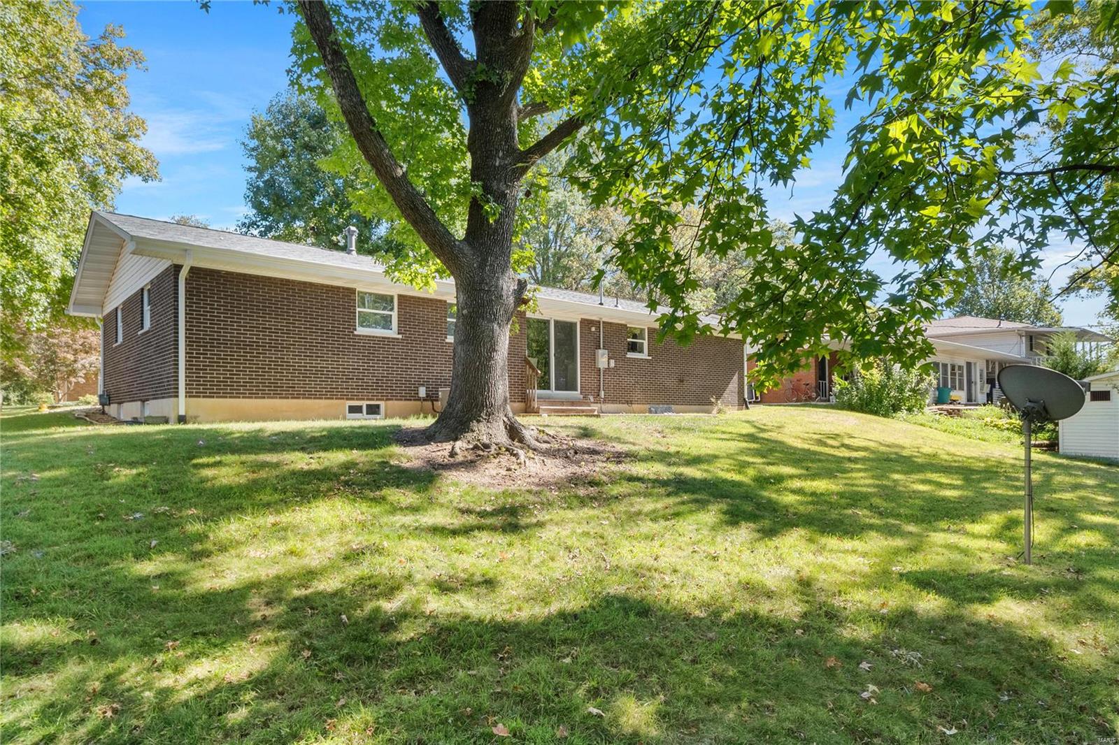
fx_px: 621
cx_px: 560
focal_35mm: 20
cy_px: 372
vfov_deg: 61.9
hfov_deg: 84.0
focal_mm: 10
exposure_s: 1/80
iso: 400
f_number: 8
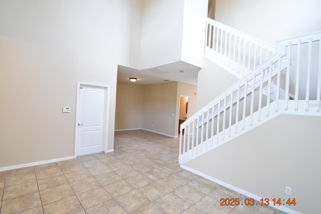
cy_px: 105
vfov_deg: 73.7
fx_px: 143
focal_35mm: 16
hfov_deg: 96.7
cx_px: 157
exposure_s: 1/60
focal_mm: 10
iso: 800
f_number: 3.5
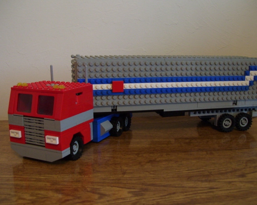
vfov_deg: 38.2
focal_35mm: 39
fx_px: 297
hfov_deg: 46.8
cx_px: 134
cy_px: 103
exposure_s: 1/8
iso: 160
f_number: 2.7
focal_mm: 6
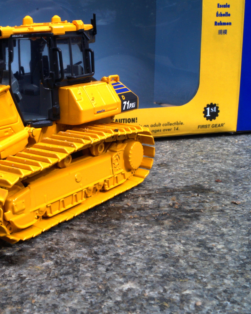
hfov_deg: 28.7
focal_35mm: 51
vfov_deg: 36.7
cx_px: 33
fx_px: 474
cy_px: 156
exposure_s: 1/60
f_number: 25
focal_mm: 24
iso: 250
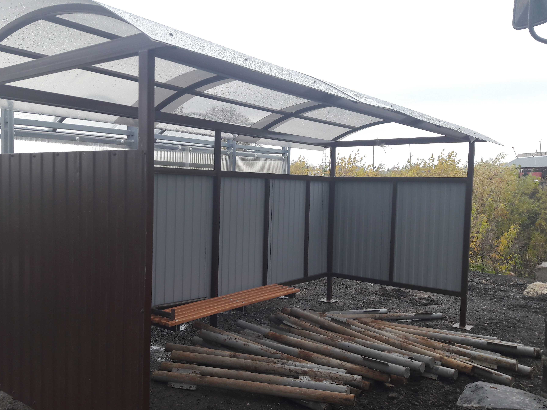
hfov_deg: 56.7
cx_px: 250
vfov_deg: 44.1
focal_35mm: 32
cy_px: 217
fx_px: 506
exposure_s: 1/100
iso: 40
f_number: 1.9
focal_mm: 3.7
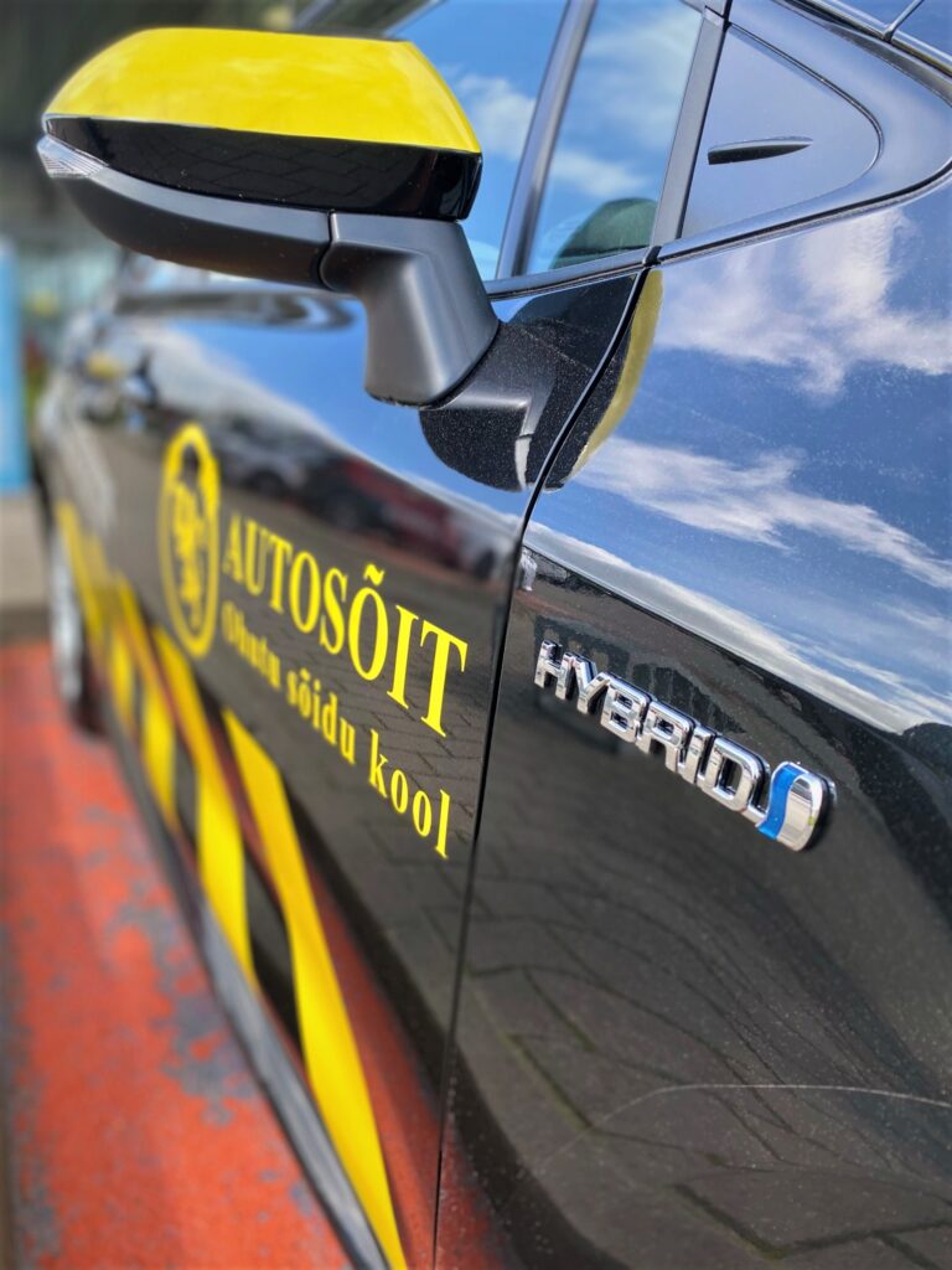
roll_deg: -2.4
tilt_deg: -14.5
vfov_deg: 67.3
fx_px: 953
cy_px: 635
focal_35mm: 26
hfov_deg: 53.1
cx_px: 476
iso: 32
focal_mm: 4.25
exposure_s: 1/576
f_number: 1.8
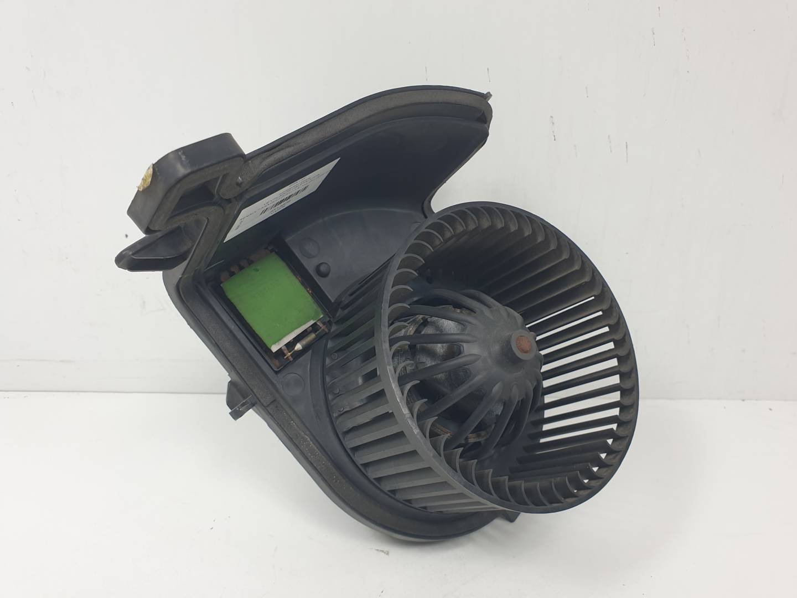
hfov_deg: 67.3
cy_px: 299
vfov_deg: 53.1
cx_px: 398
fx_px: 599
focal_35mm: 26
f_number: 2.4
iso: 50
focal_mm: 4.3
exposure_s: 1/161
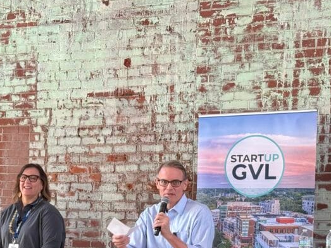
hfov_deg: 20.8
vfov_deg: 15.5
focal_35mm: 94
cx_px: 126
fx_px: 899
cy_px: 242
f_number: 1.78
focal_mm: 6.76
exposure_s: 1/60
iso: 80
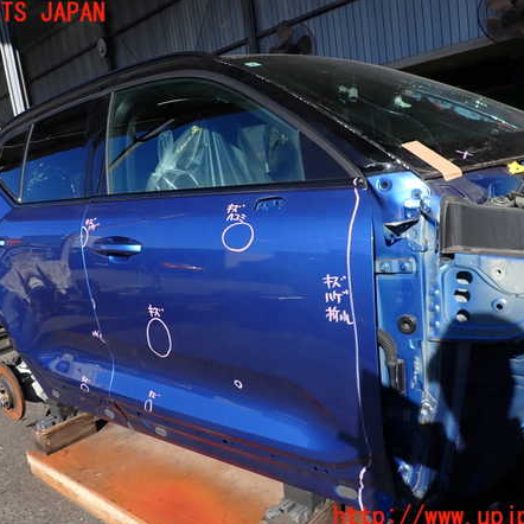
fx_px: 514
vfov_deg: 54.0
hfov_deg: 54.0
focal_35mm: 30
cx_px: 245
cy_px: 266
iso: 100
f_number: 8
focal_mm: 4.5
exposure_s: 1/125
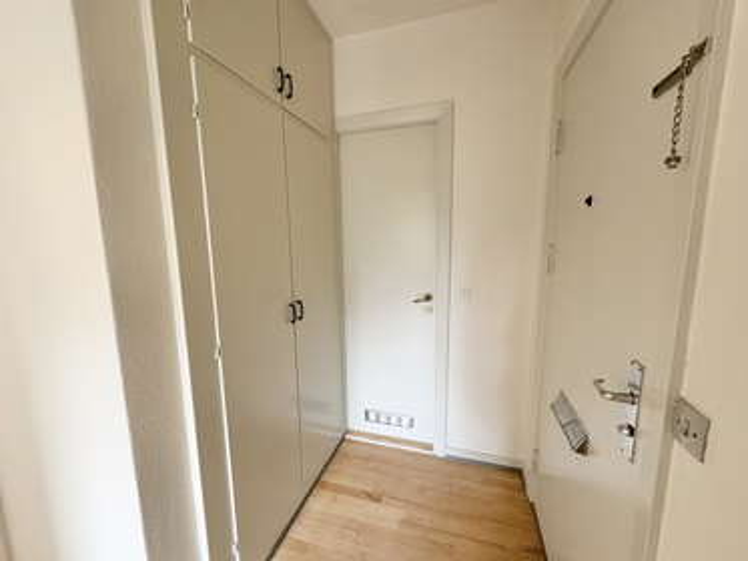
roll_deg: +1.0
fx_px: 303
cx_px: 374
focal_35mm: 14
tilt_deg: -7.6
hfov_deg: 102.0
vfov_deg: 85.7
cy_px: 280
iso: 160
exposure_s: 1/99
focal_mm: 2.22
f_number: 2.2
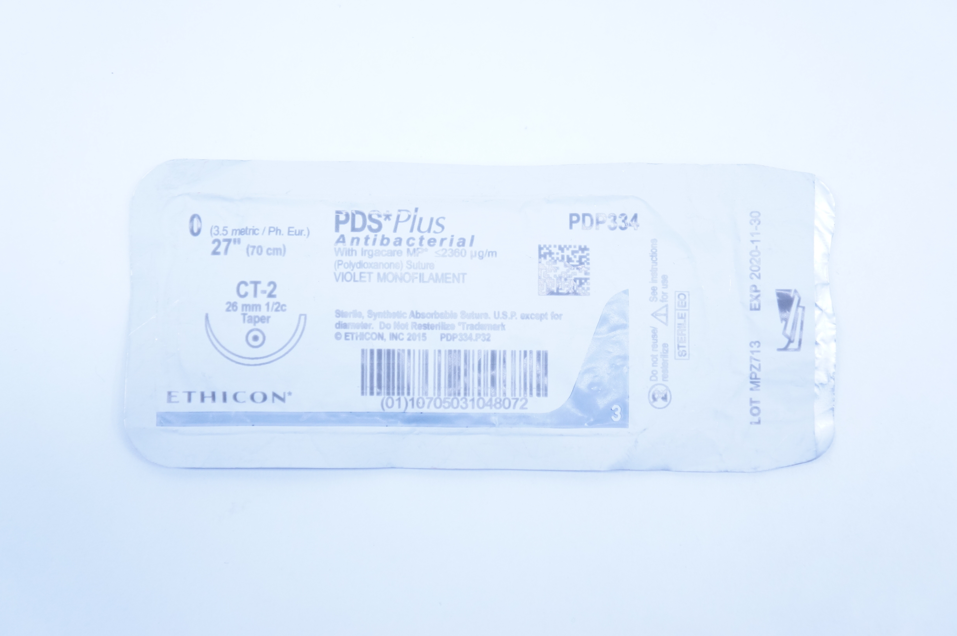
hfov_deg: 33.4
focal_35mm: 60
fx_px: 1593
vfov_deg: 22.6
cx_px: 478
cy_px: 318
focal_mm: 40
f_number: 4.5
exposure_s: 1/160
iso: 800
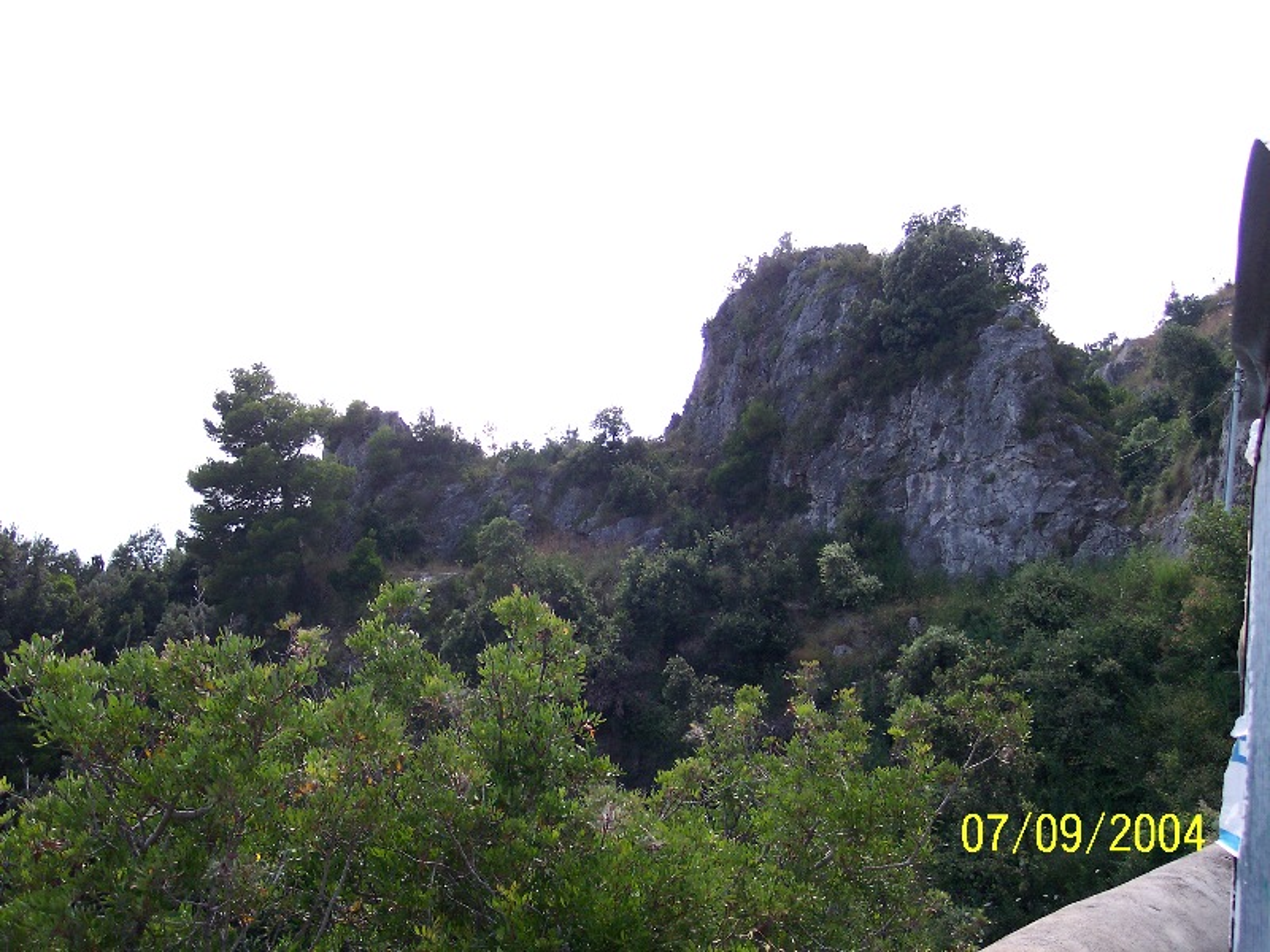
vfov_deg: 37.7
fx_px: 1394
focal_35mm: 38
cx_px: 635
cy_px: 476
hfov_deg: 49.0
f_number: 2.8
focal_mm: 8
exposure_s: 1/1000
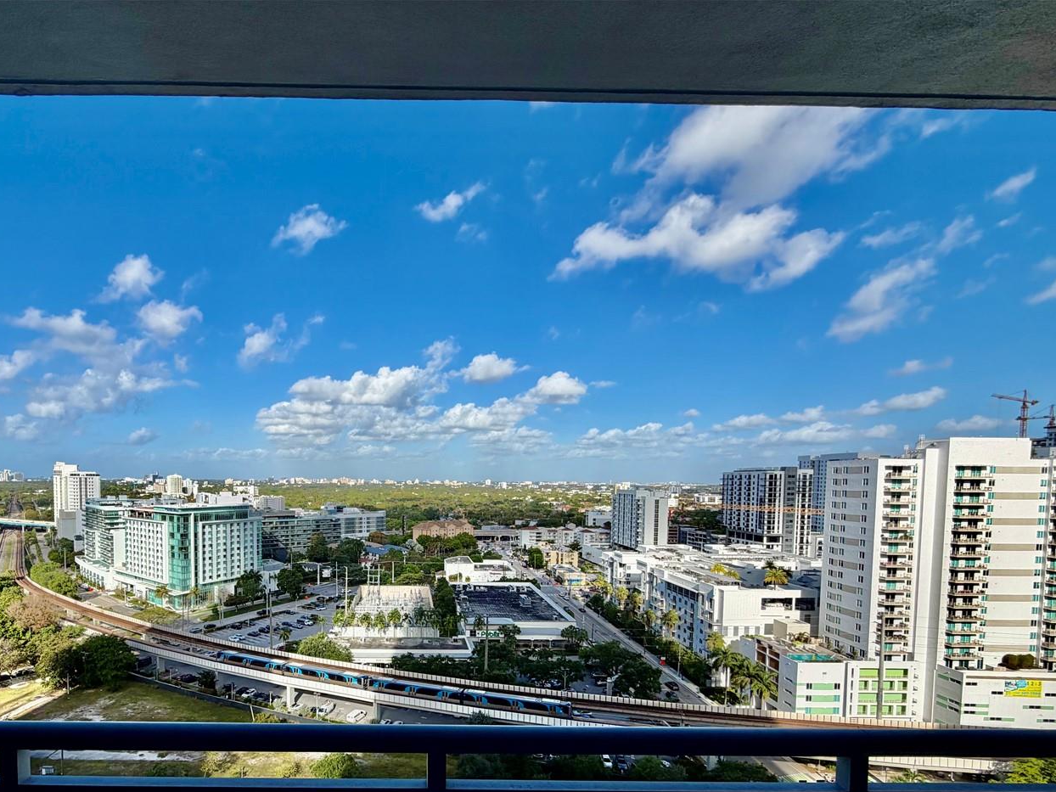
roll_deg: -0.6
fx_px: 549
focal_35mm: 18
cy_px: 508
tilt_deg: -4.1
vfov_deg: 70.1
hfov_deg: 86.4
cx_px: 412
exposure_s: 1/1001
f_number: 2.2
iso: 20
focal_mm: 2.22
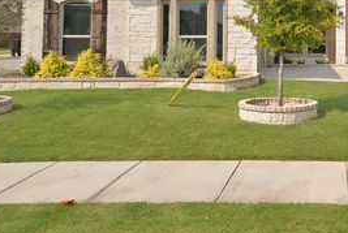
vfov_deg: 28.7
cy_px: 20
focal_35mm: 45
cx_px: 309
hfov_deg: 40.5
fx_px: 436
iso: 640
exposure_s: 1/500
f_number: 8
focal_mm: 24
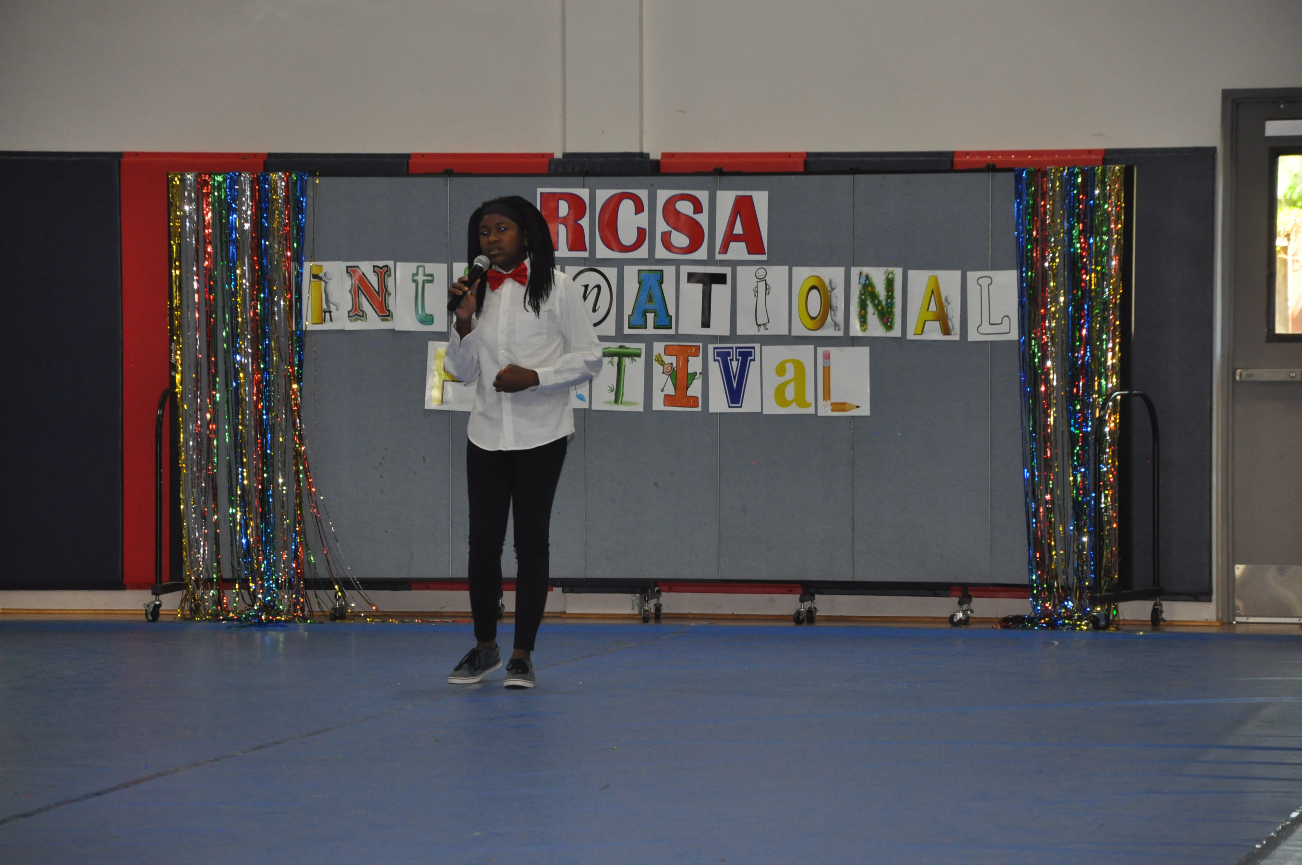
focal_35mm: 158
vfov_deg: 8.7
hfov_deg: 13.1
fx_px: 5689
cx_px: 651
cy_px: 432
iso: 800
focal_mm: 105
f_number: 5.6
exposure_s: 1/60
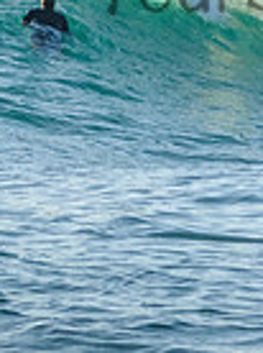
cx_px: 360
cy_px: -47
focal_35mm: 959
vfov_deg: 2.1
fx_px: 9745
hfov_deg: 1.5
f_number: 5.6
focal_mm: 155
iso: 640
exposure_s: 1/2000
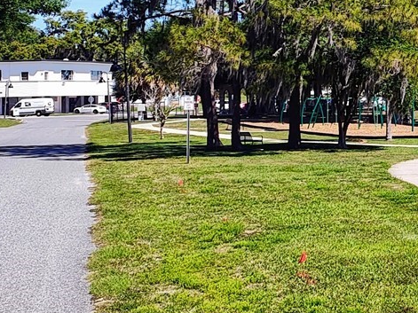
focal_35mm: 85
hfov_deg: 19.7
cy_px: 55
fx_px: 1026
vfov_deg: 17.2
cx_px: 645
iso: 100
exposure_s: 1/1105
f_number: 1.7
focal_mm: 4.71
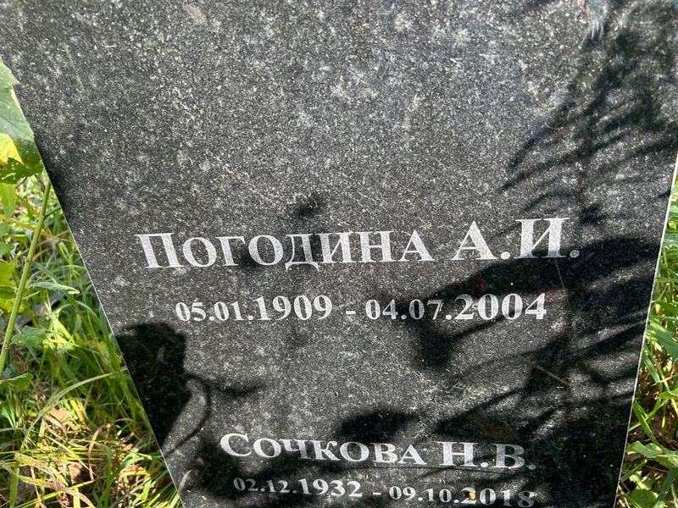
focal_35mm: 26
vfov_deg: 53.1
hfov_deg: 67.3
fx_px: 509
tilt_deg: -27.5
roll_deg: +5.0
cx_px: 339
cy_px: 254
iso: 50
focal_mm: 5.7
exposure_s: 1/318
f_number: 1.5
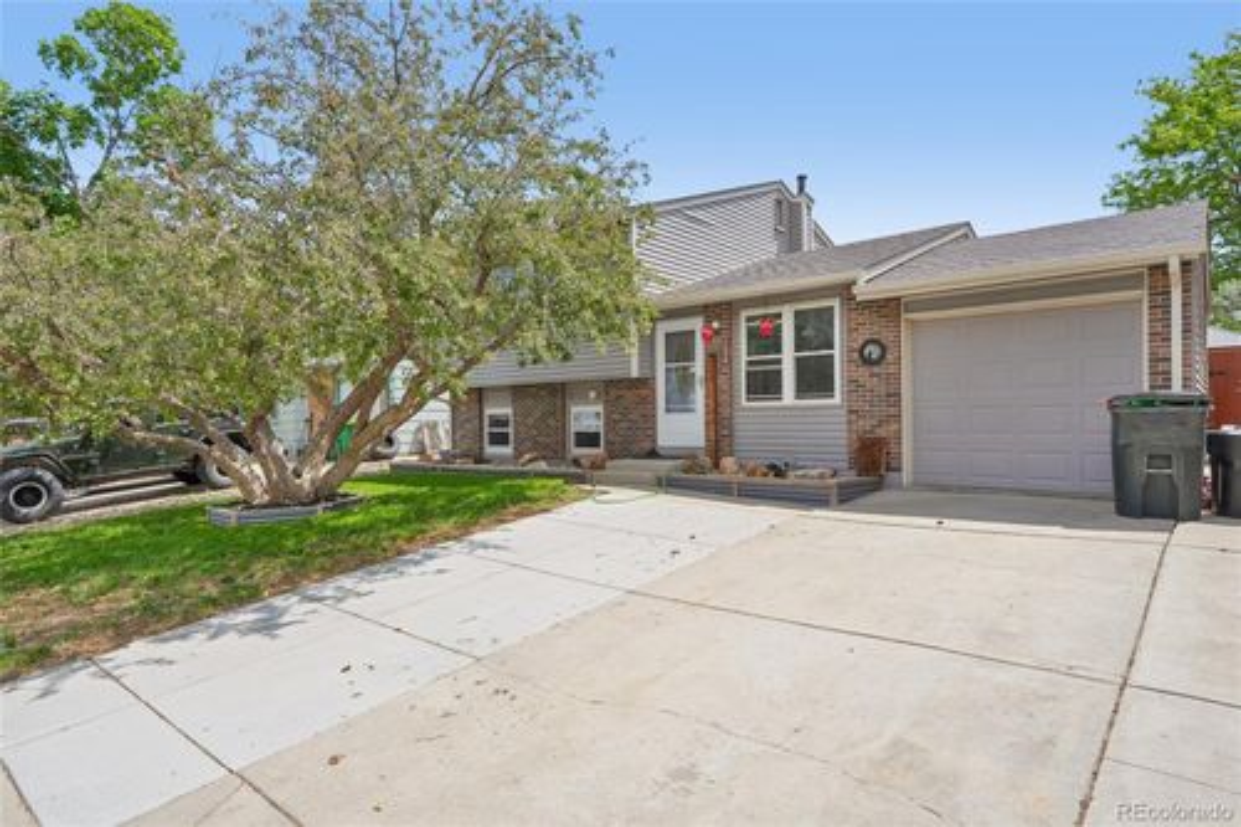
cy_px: 414
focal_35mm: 20
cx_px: 620
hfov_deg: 84.6
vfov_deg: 62.4
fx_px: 682
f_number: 8
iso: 800
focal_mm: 13.2
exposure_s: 1/640
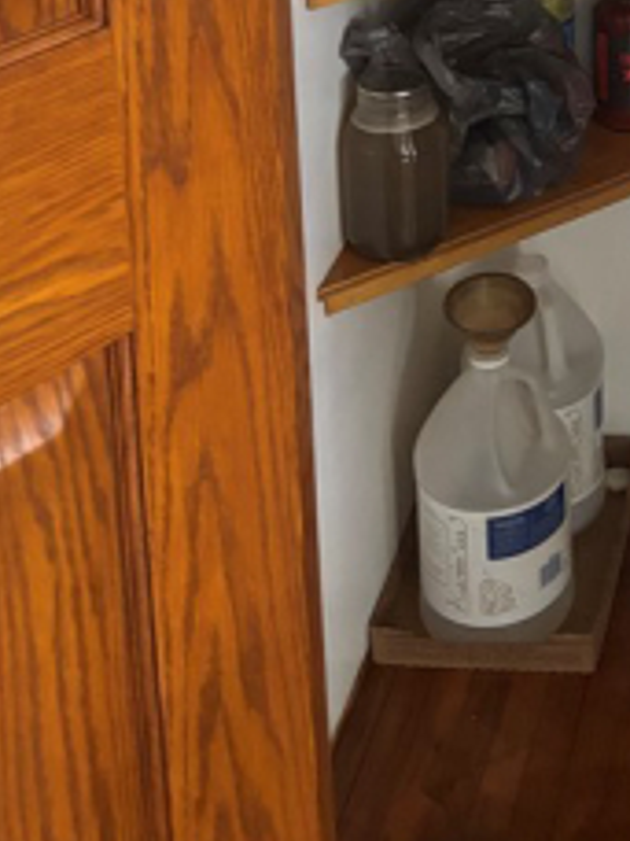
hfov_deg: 18.1
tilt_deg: -12.0
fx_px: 1844
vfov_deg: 22.0
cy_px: -363
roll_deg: -0.3
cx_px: 818
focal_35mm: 76
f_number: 1.6
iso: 640
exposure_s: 1/39
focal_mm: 5.96
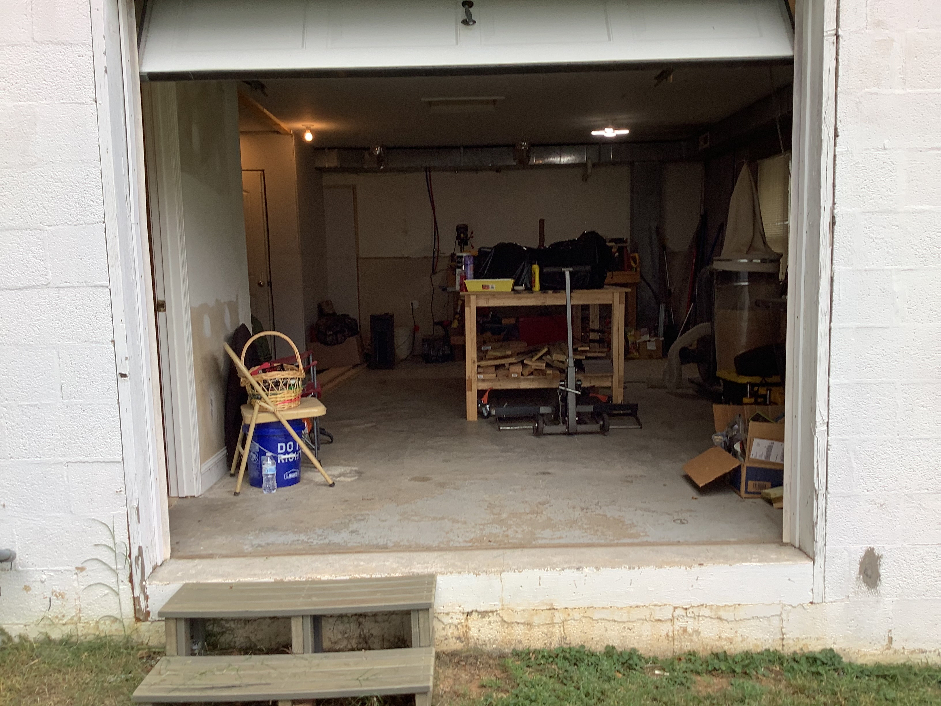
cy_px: 353
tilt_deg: -4.6
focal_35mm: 31
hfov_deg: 58.4
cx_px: 470
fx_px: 843
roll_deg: +1.2
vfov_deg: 45.4
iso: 32
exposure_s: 1/120
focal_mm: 3.3
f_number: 2.4
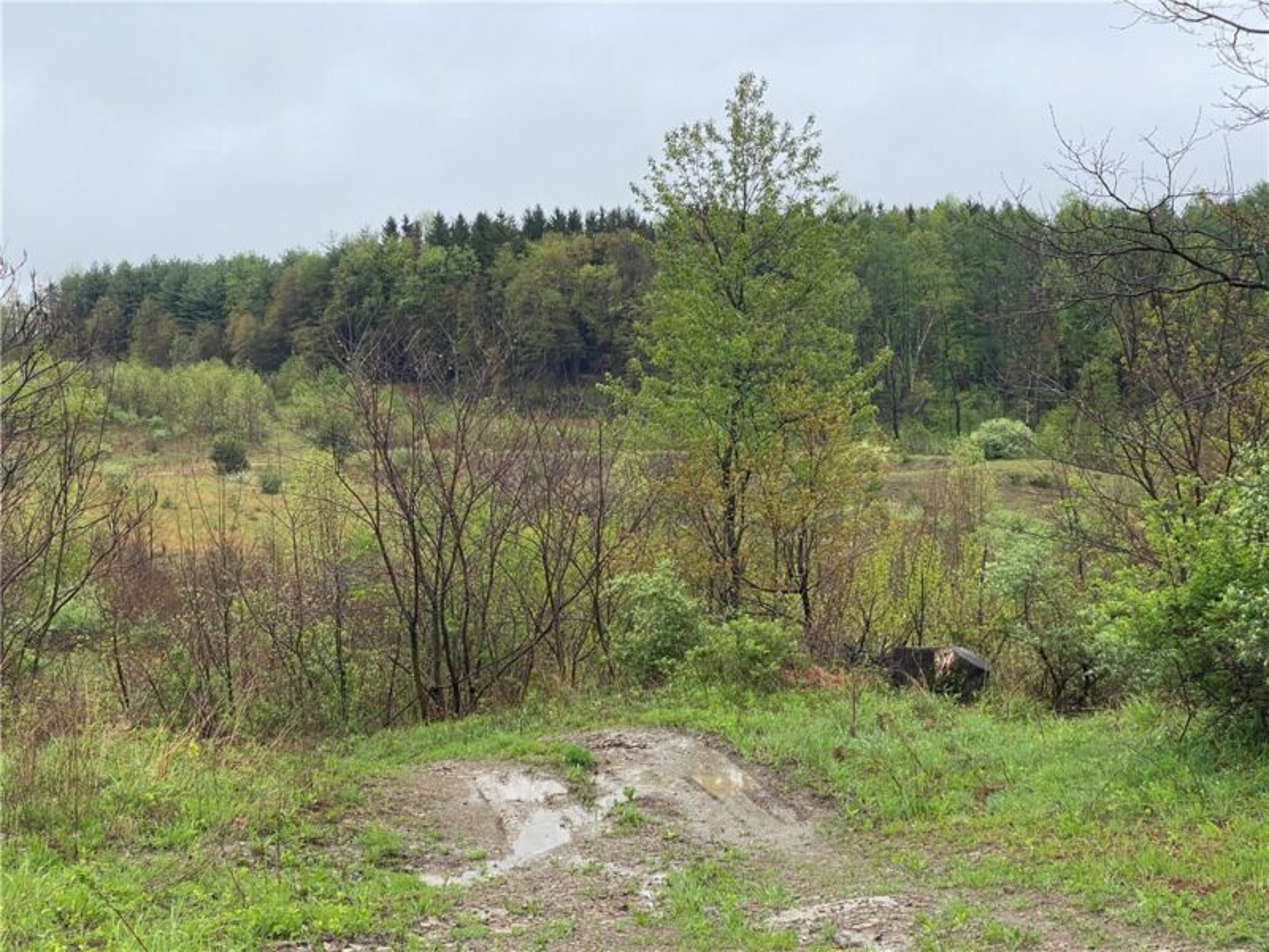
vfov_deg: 28.0
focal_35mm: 52
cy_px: 476
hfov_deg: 36.8
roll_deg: +2.9
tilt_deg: -1.5
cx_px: 634
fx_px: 1906
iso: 20
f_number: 2
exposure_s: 1/737
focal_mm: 6
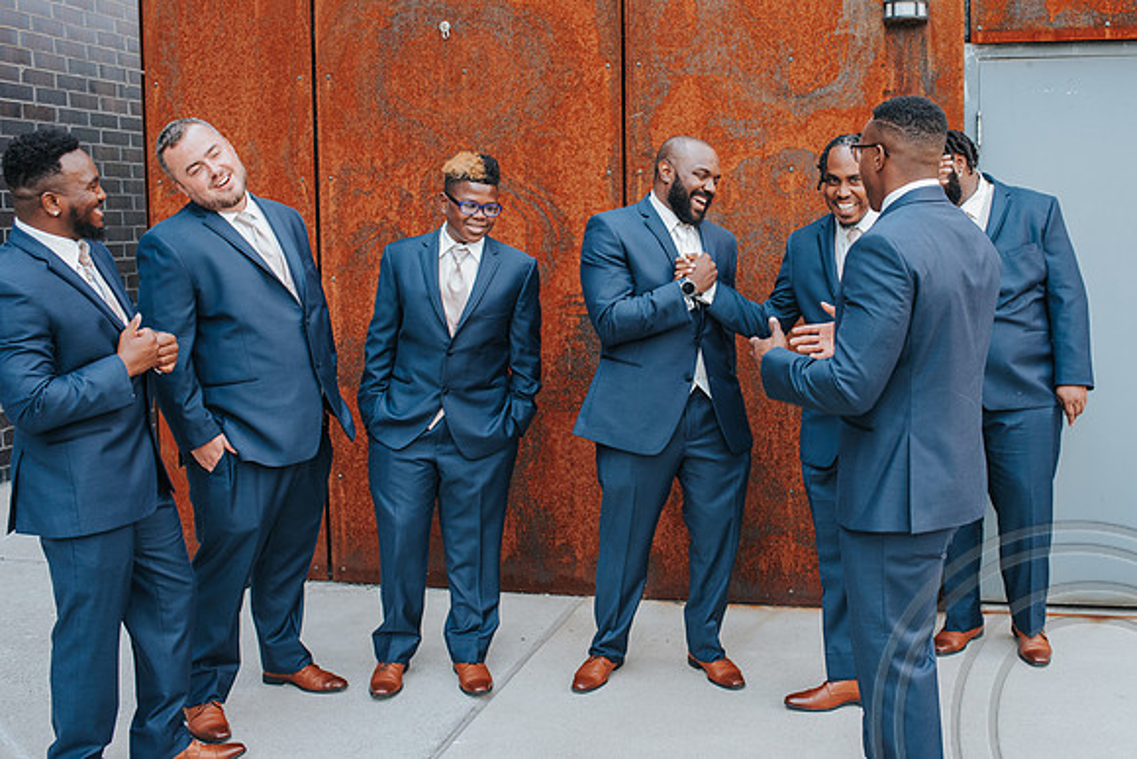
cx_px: 649
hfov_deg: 48.4
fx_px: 1262
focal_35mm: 40
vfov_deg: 33.4
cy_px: 326
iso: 1400
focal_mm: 35
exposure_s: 1/800
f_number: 4
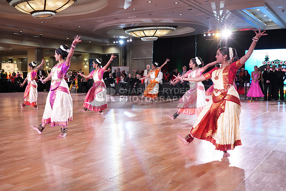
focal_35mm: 36
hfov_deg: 53.1
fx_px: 286
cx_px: 143
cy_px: 96
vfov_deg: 36.9
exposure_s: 1/320
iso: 5000
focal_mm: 36
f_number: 5.6
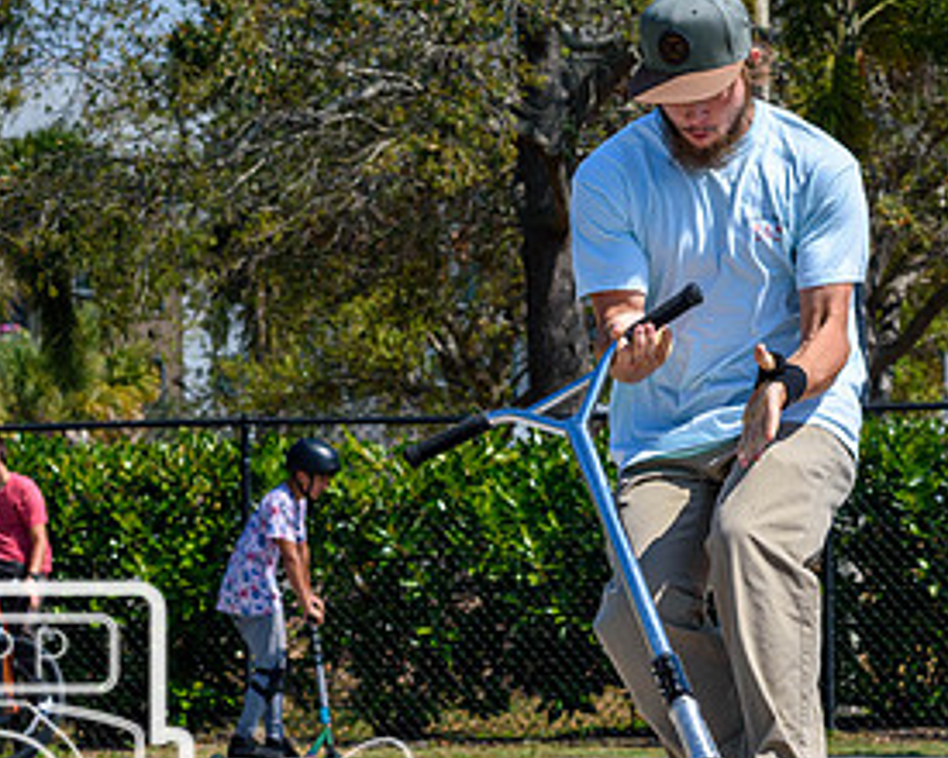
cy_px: 605
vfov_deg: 7.4
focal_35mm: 208
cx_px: 724
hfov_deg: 9.3
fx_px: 5836
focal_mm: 70
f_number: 8
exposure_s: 1/1000
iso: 200
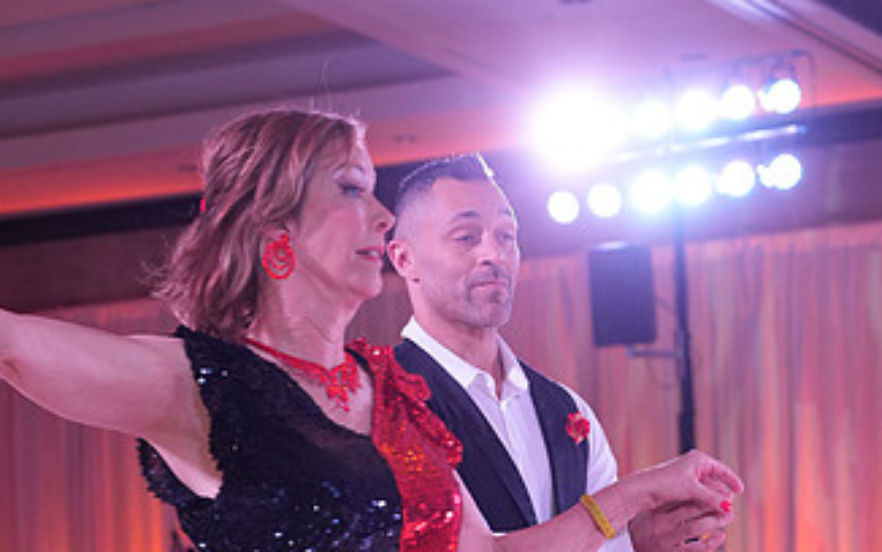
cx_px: 442
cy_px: 695
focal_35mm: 127
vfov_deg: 10.1
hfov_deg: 16.4
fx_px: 3054
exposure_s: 1/200
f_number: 5
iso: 1600
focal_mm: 70
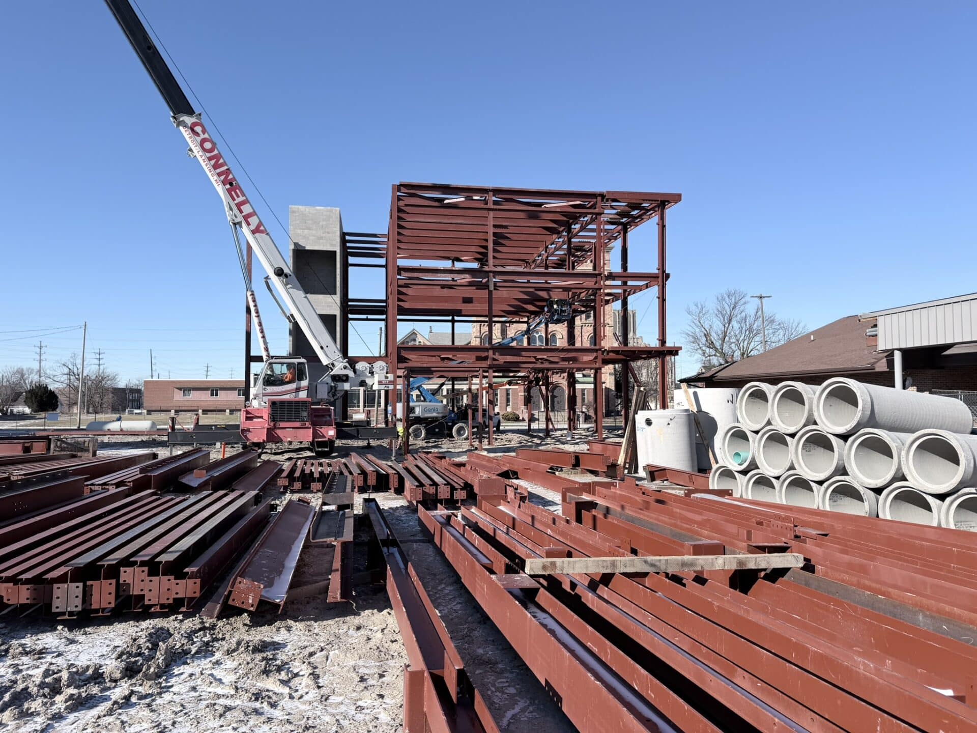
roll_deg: +0.6
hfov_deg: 71.6
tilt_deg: +2.9
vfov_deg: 56.8
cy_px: 366
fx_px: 677
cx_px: 488
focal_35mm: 24
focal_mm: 6.76
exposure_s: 1/4975
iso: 80
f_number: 1.78
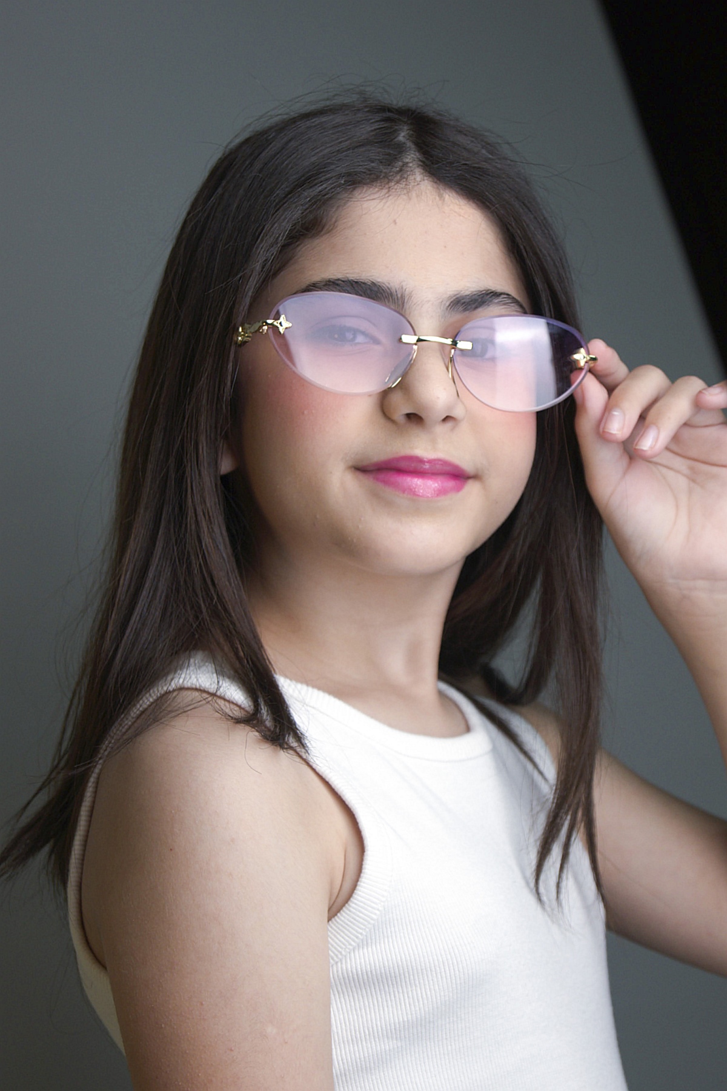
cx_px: 364
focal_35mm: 82
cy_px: 546
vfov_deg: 24.6
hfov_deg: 16.6
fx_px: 2499
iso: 200
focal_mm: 55
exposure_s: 1/100
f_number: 7
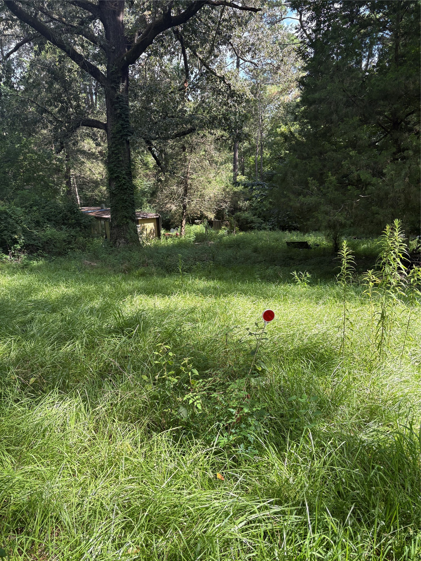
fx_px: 422
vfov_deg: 67.3
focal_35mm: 26
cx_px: 210
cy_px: 280
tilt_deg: -12.8
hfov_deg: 53.1
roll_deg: +2.4
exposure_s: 1/465
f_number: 1.6
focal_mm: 5.96
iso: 50
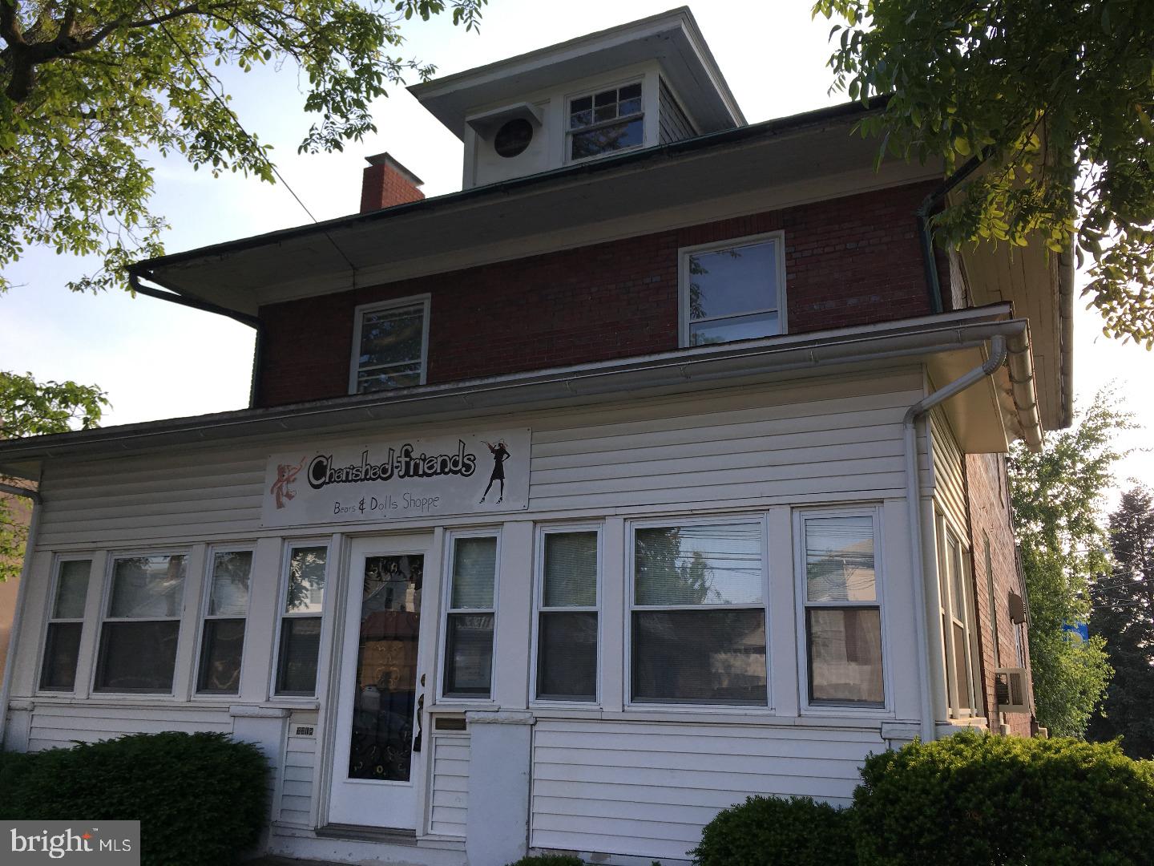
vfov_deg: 48.2
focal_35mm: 29
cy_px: 433
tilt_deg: +12.9
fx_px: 967
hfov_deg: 61.7
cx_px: 577
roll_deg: -1.0
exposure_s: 1/591
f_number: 2.2
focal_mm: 4.15
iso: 25
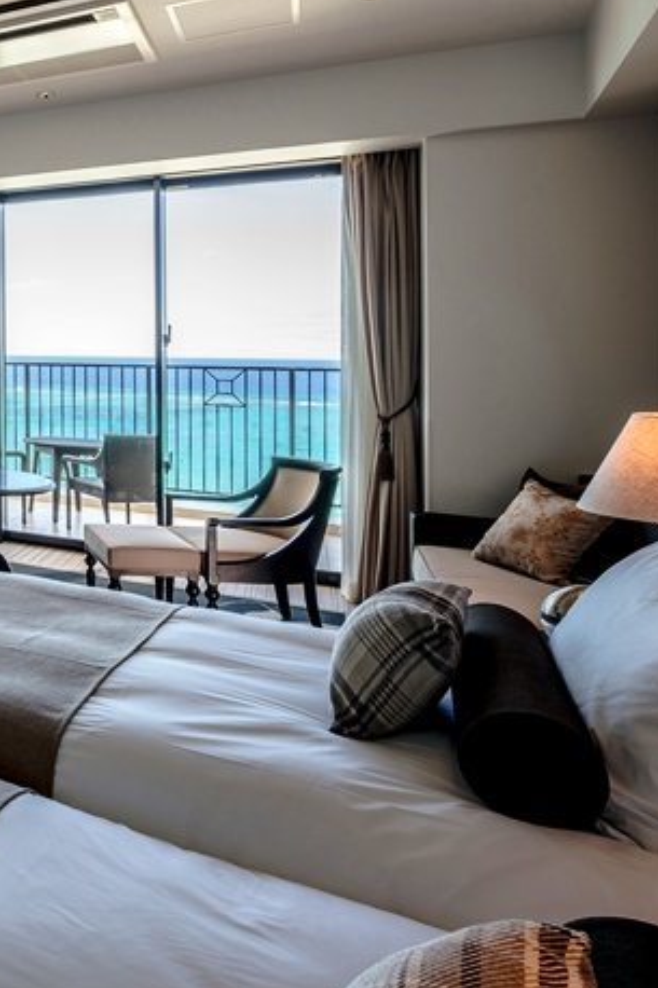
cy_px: 483
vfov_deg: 78.6
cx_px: -5
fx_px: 604
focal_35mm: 22
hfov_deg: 47.2
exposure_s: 1/15
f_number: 11
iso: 100
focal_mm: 14
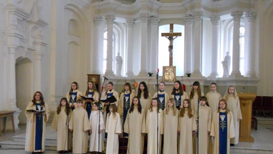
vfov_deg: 28.9
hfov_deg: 49.4
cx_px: 132
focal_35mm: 41
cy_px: 95
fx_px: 297
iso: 800
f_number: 3.5
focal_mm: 5.8
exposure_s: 1/25
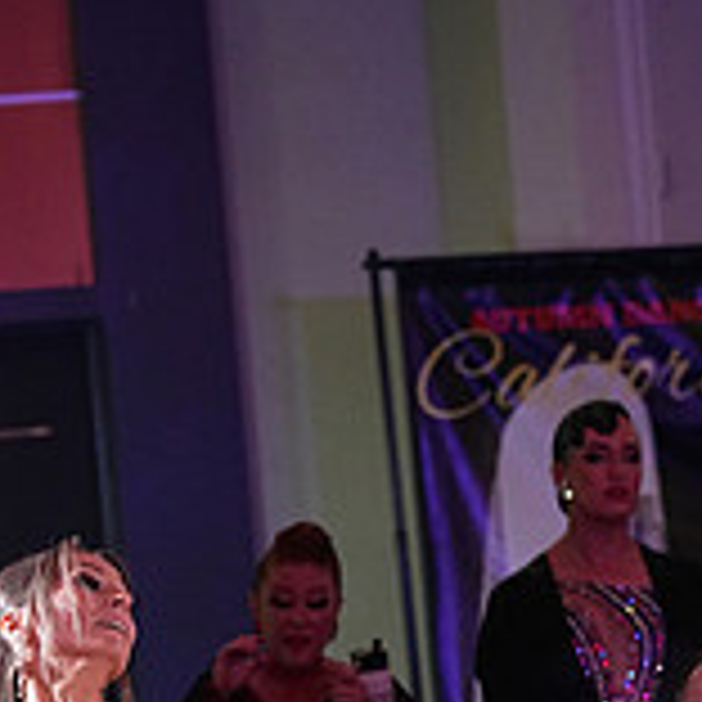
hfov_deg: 5.8
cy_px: 1044
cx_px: 641
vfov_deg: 5.7
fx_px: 6952
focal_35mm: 303
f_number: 4
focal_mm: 96
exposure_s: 1/400
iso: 5000
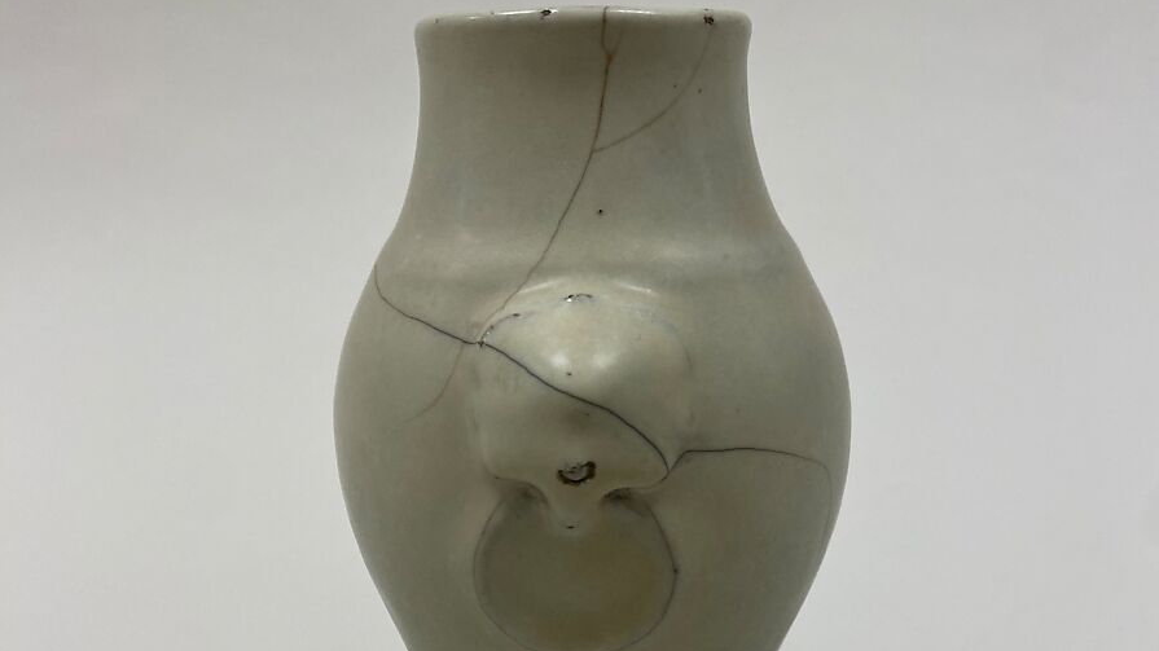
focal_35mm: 38
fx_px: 1168
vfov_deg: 30.4
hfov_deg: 52.8
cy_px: 520
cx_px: 581
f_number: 1.8
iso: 100
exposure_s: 1/105
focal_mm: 4.25
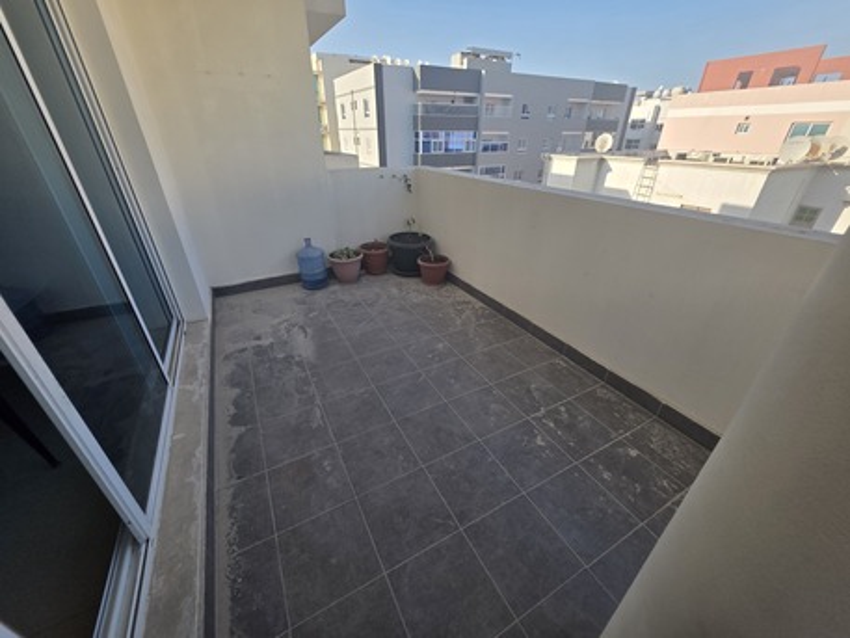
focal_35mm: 13
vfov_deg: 89.9
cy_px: 319
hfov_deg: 106.2
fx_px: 319
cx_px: 425
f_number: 1.9
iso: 40
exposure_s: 1/917
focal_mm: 2.2
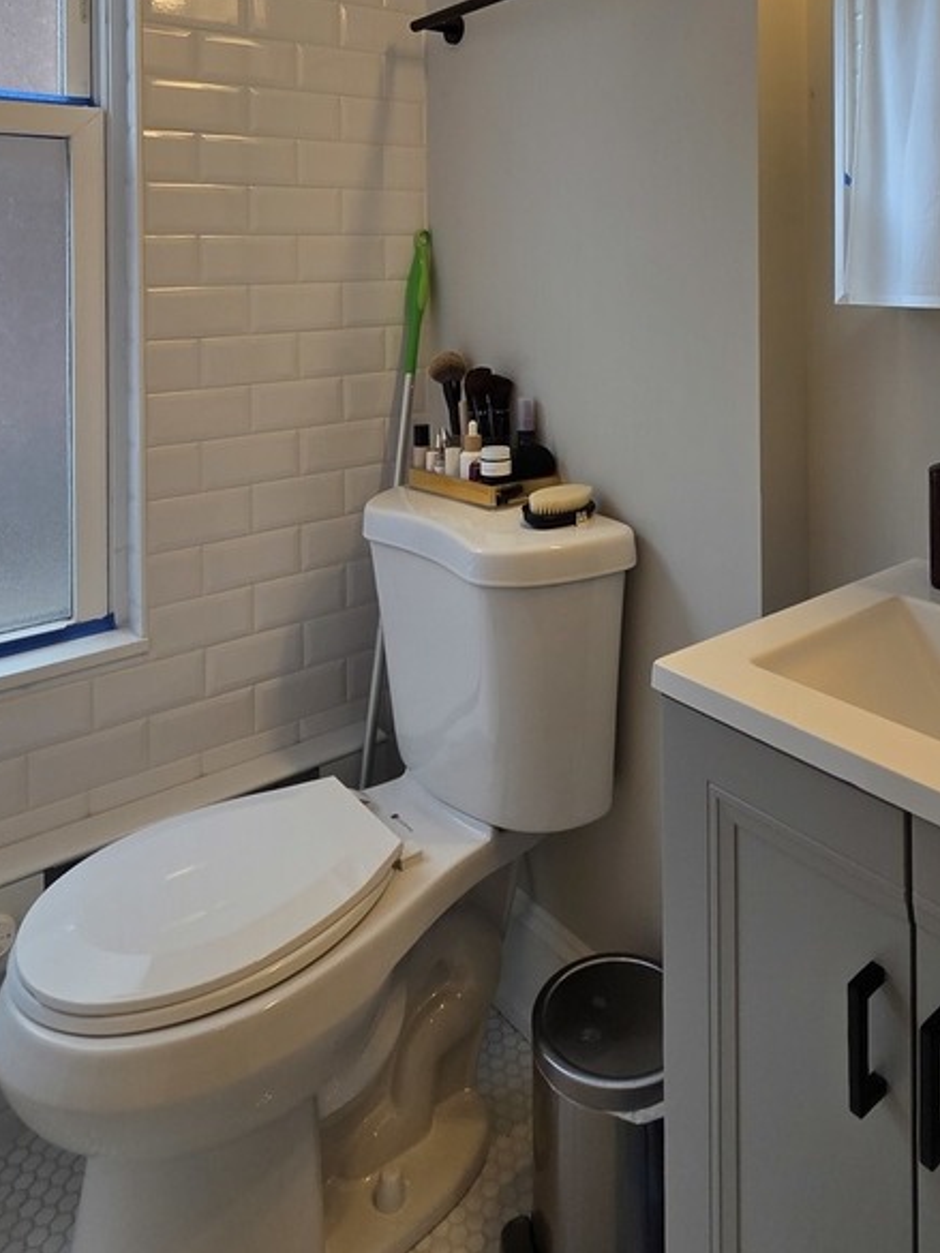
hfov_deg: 56.3
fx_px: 869
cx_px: 578
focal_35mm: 24
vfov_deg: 65.3
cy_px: 255
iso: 50
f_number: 2.2
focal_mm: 2.2
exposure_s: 1/127
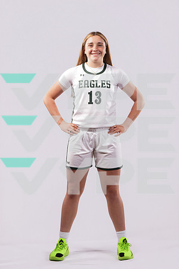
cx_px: 90
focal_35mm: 79
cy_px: 134
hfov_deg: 17.3
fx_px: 589
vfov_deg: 25.7
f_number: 11
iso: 160
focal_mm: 79
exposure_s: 1/125
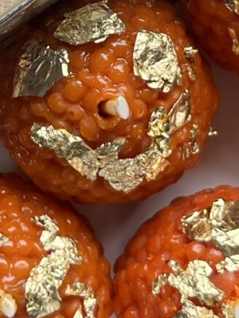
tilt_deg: -85.1
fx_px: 1389
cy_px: -92
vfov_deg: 12.7
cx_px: 42
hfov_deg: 9.8
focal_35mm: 151
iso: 50
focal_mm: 5.1
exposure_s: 1/1212
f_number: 1.6
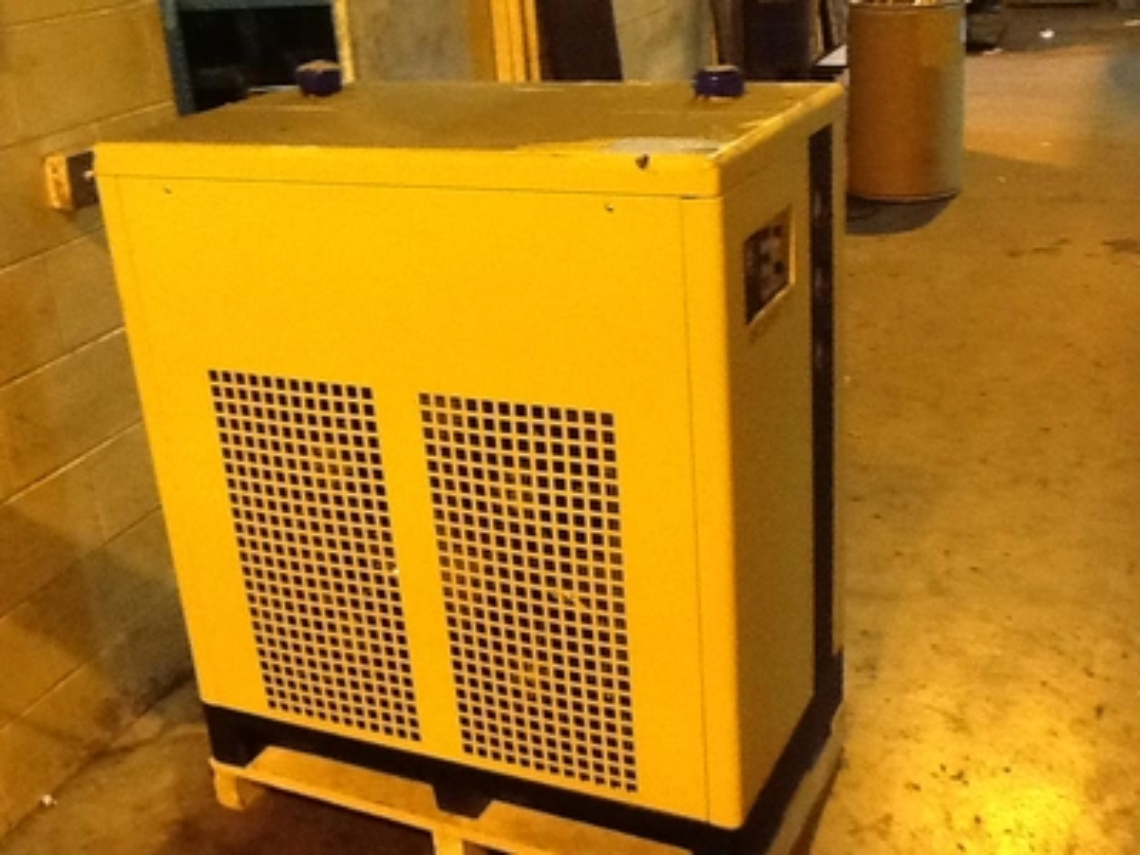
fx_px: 1449
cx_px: 570
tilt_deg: -25.6
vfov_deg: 32.9
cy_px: 428
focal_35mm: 44
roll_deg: +4.5
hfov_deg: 42.9
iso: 320
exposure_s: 1/17
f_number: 2.4
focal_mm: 2.03
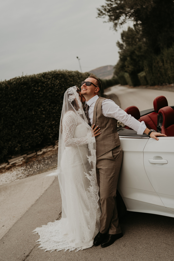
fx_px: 254
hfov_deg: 37.9
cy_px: 130
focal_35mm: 35
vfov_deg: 54.4
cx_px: 87
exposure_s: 1/400
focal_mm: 35
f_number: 1.8
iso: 100
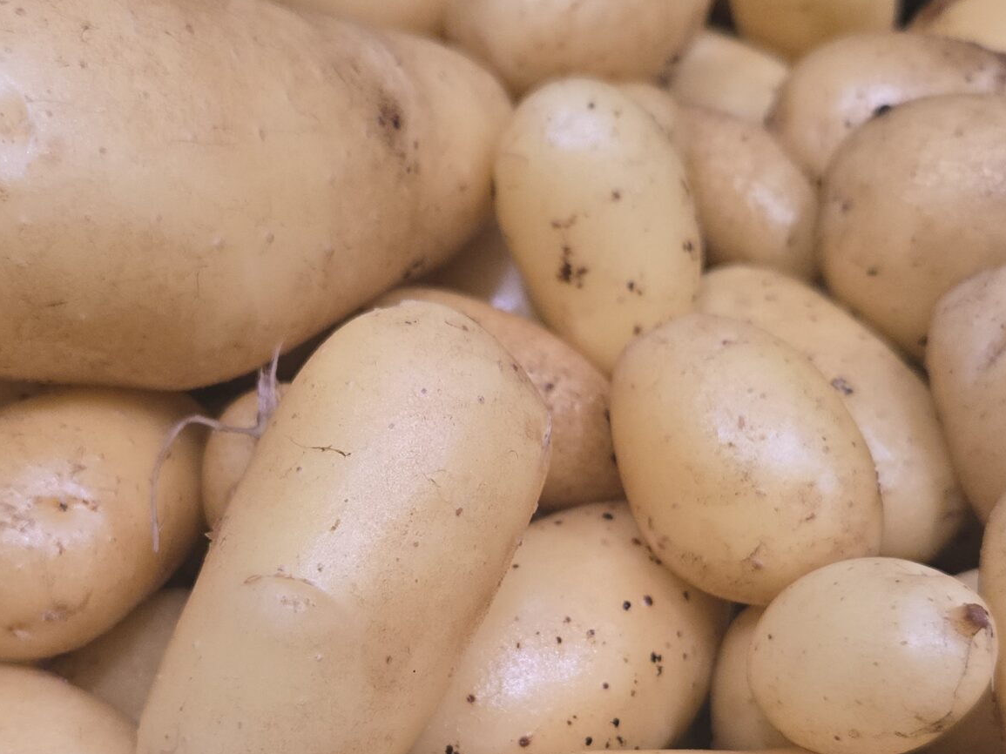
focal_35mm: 51
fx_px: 1482
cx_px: 498
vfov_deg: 28.3
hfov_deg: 37.5
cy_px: 536
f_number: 1.8
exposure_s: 1/120
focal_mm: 5.4
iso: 640
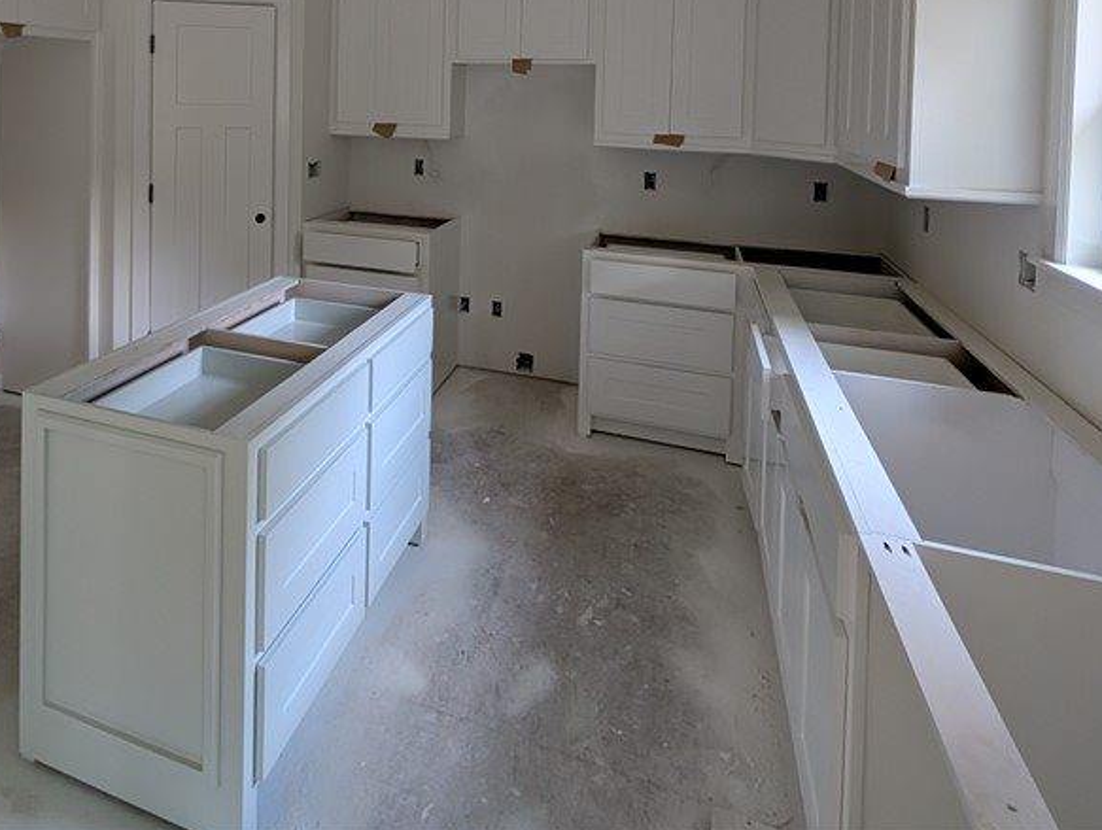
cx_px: 394
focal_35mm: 21
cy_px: 110
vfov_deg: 56.4
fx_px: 669
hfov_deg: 77.1
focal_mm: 2.02
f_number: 1.7
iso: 112
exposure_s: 1/24.5
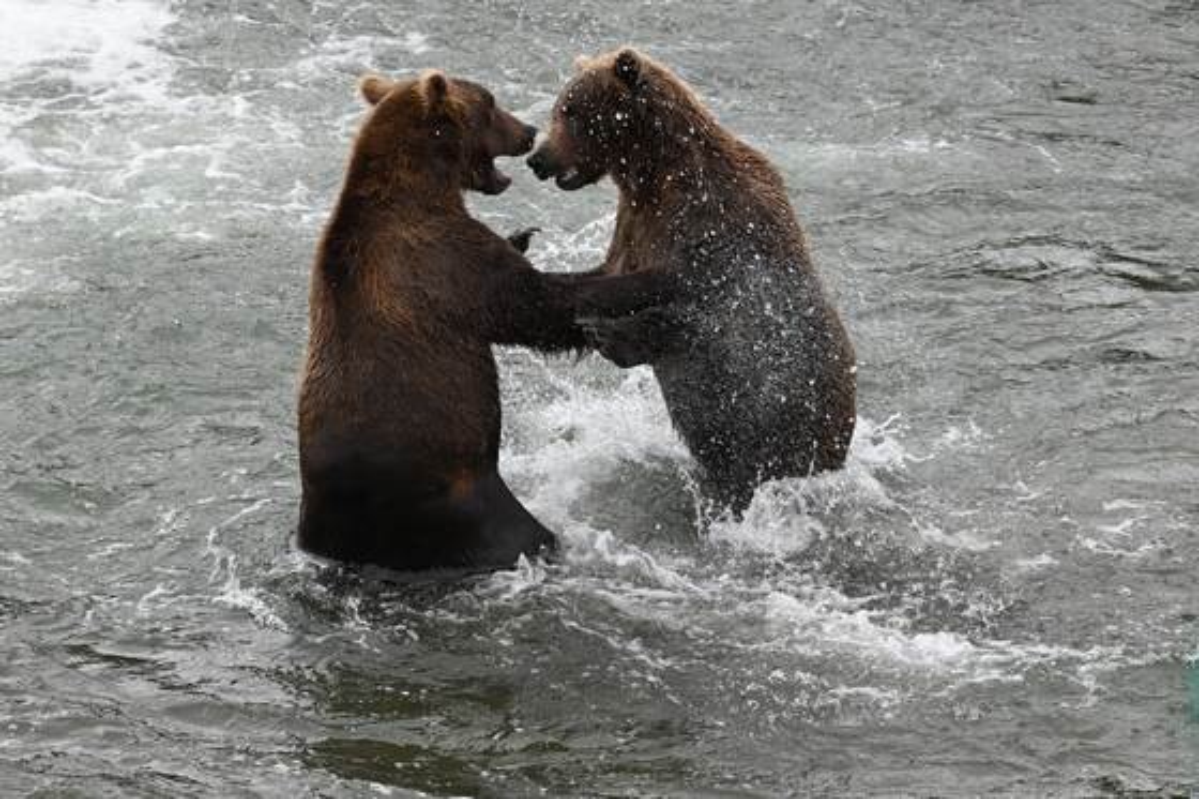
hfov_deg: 12.5
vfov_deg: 8.3
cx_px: 600
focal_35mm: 165
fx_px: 5493
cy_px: 400
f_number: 5.6
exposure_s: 1/500
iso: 1600
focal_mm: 110
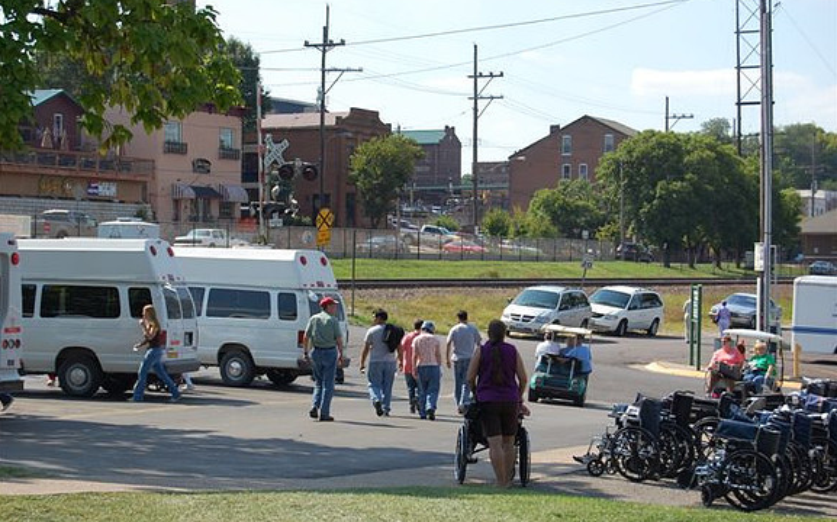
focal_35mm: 85
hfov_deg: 24.5
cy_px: 260
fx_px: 1927
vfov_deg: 15.4
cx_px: 418
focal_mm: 55
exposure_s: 1/320
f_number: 9
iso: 200
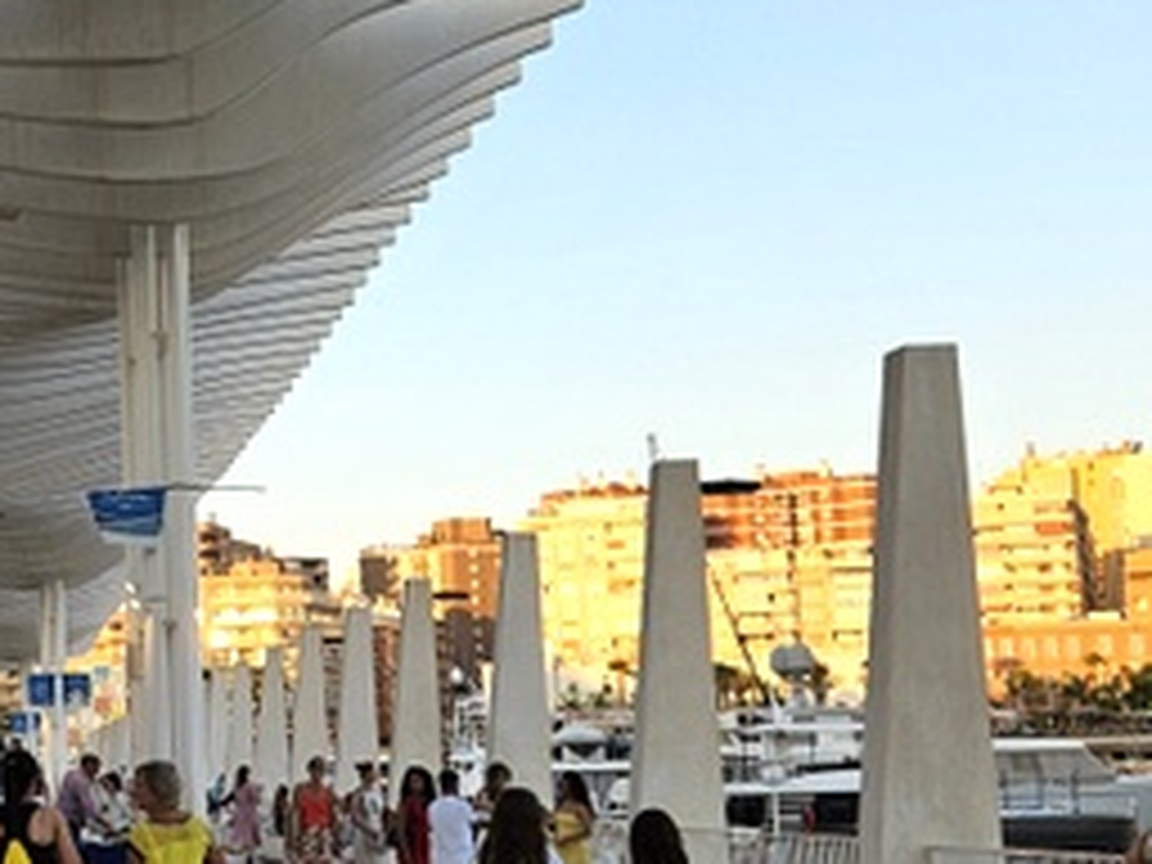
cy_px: 360
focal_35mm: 72
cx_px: -32
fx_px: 2396
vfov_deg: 20.4
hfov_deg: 25.5
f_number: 1.8
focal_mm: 5.4
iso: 25
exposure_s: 1/244
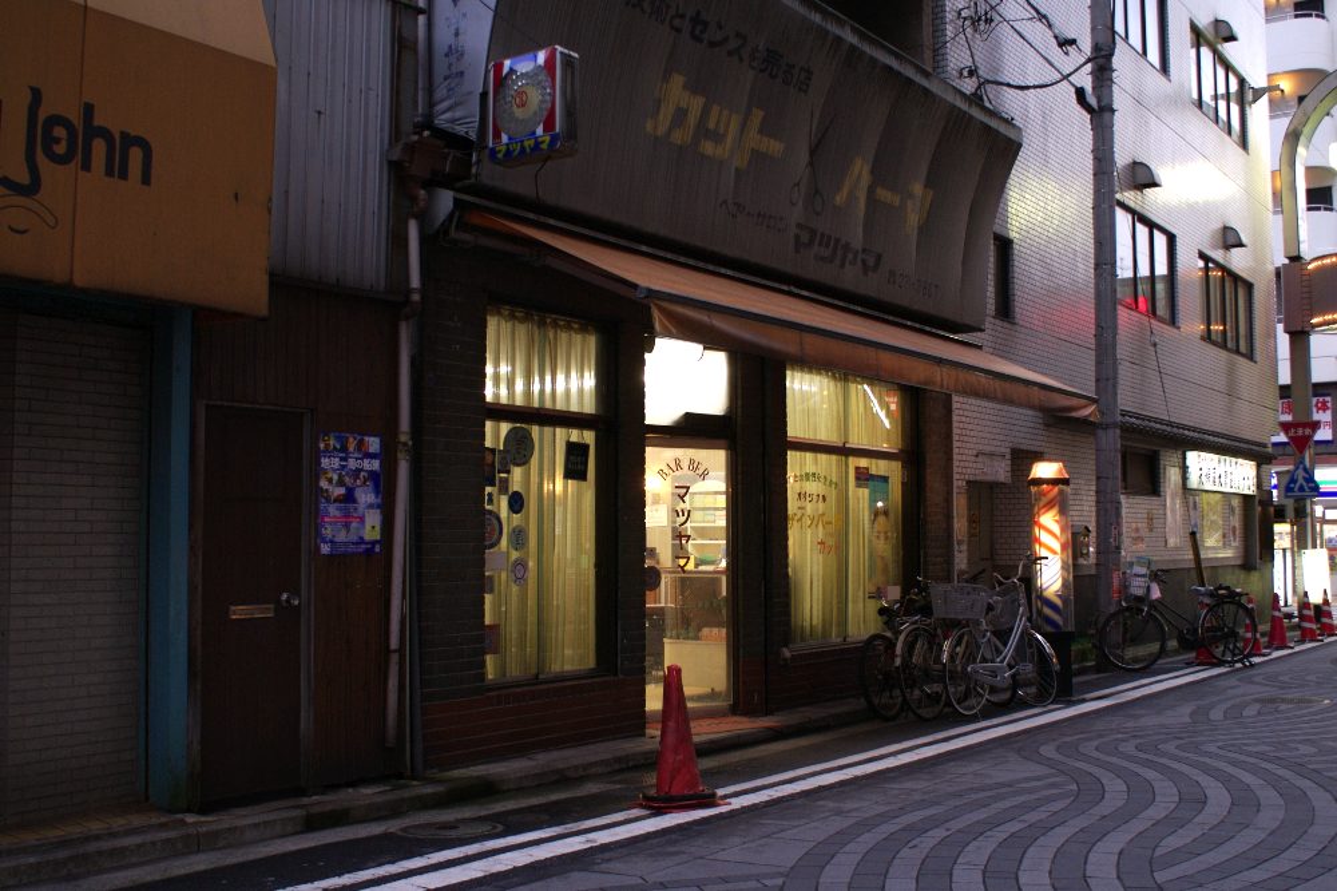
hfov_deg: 61.9
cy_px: 446
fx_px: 1114
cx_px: 668
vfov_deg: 43.6
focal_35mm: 30
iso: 400
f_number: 4
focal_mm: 20
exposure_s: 1/20
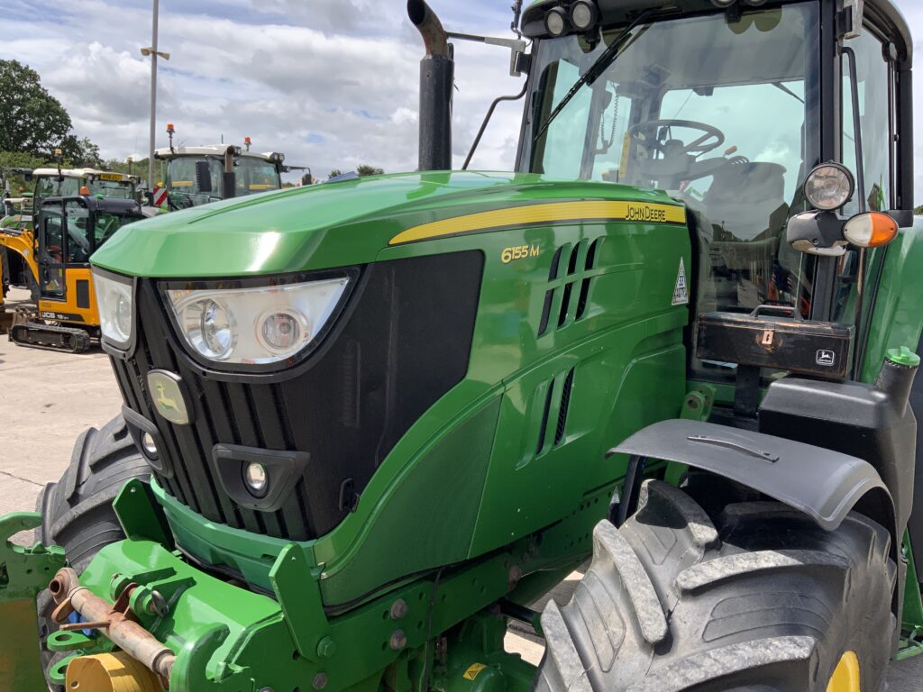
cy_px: 346
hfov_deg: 61.7
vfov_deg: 48.2
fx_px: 773
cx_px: 462
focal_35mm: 29
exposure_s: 1/1412
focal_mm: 3
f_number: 1.8
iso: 16
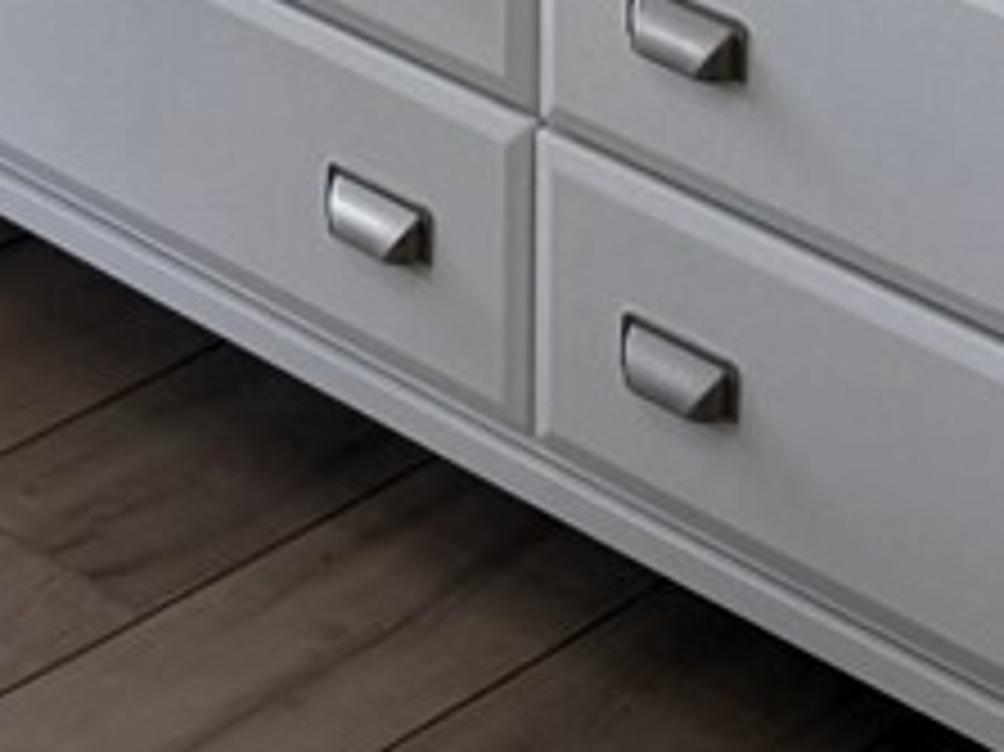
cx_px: 234
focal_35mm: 172
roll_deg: +0.5
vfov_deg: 7.5
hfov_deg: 11.5
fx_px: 4986
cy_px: -1581
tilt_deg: -7.4
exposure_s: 1/290
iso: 100
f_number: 1.78
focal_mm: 6.76
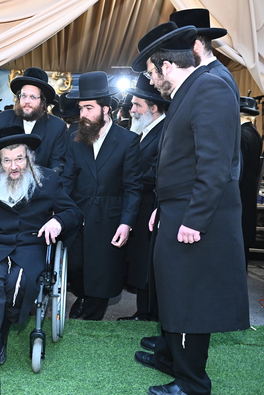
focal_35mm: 47
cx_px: 18
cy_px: 199
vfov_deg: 41.9
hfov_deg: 27.5
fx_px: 517
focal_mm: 31
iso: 2000
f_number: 3.2
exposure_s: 1/200
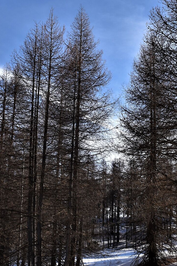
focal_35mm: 79
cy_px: 136
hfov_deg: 17.2
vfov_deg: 25.7
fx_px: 583
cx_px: 110
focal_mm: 24
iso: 100
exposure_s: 1/200
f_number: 10
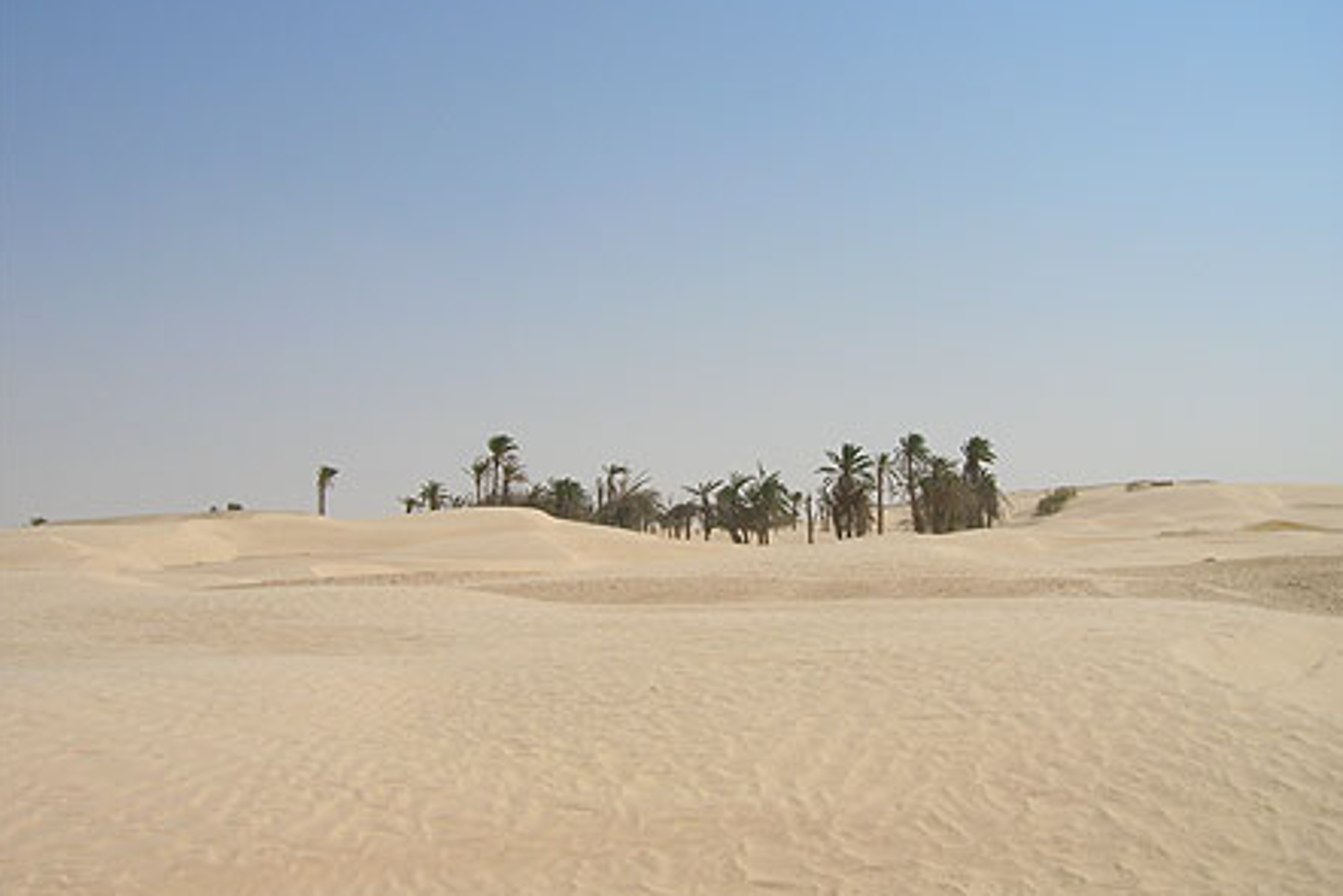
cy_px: 448
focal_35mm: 36
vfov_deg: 36.9
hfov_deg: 53.1
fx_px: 1343
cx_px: 678
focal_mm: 5.7
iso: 50
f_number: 4.9
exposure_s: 1/1035
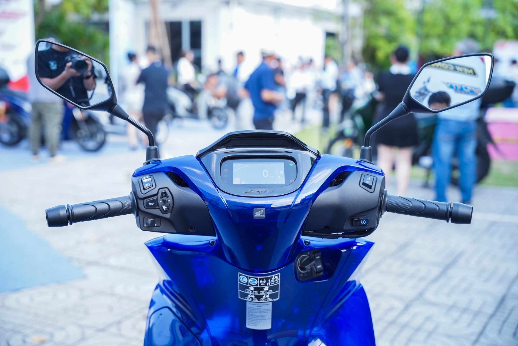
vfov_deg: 30.0
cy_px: 173
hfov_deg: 43.8
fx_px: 645
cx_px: 259
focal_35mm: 45
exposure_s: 1/320
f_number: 2.8
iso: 400
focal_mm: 44.8
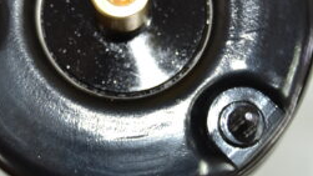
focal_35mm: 100
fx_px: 830
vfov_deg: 12.0
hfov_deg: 21.3
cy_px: 14
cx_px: 119
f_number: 4
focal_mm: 26
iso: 200
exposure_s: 1/8
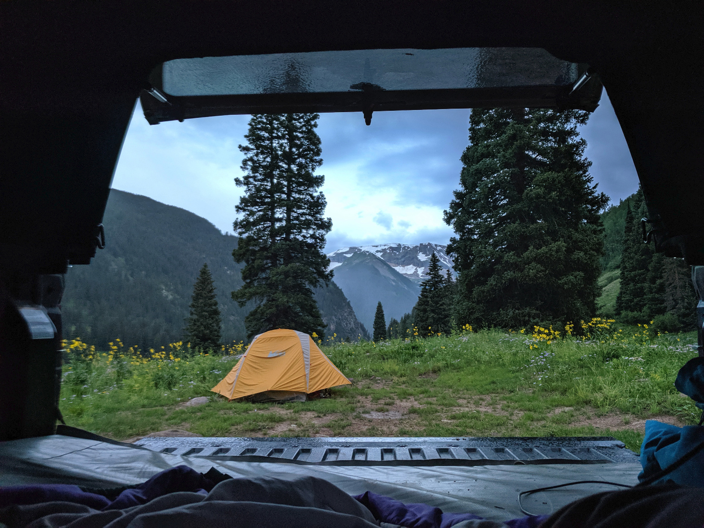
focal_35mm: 26
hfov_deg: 67.3
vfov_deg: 53.1
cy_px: 264
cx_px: 352
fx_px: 529
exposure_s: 1/60
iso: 283
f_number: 2
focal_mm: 4.67
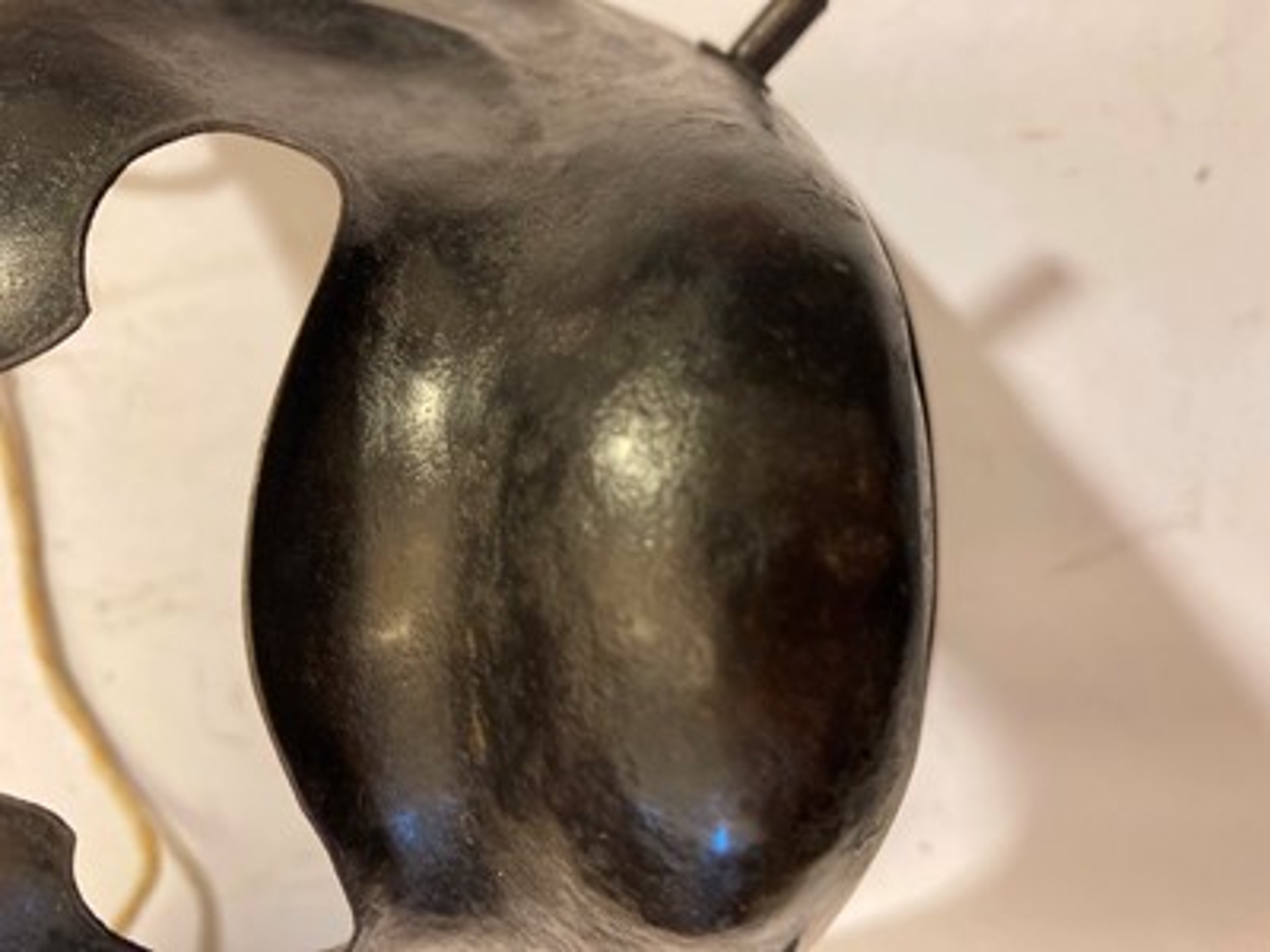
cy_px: 476
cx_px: 635
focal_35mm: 28
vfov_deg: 49.7
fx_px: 1027
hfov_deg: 63.4
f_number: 1.8
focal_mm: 3.99
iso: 160
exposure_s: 1/50
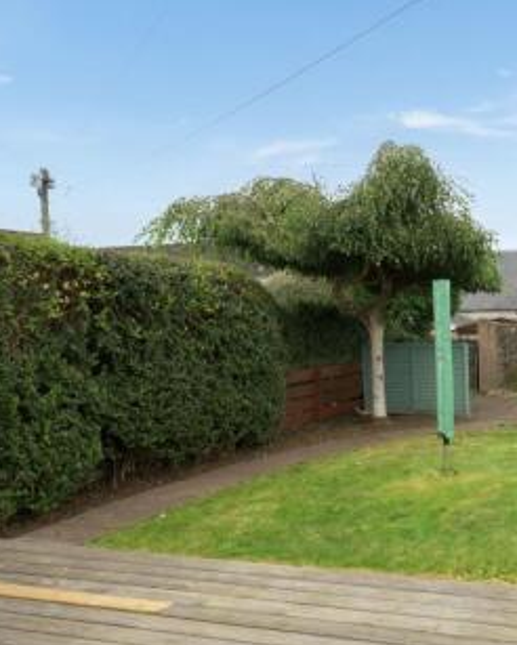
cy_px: 327
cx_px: 450
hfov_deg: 41.9
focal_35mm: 33
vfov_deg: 54.6
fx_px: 625
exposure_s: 1/2000
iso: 1250
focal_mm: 22.5
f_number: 3.5
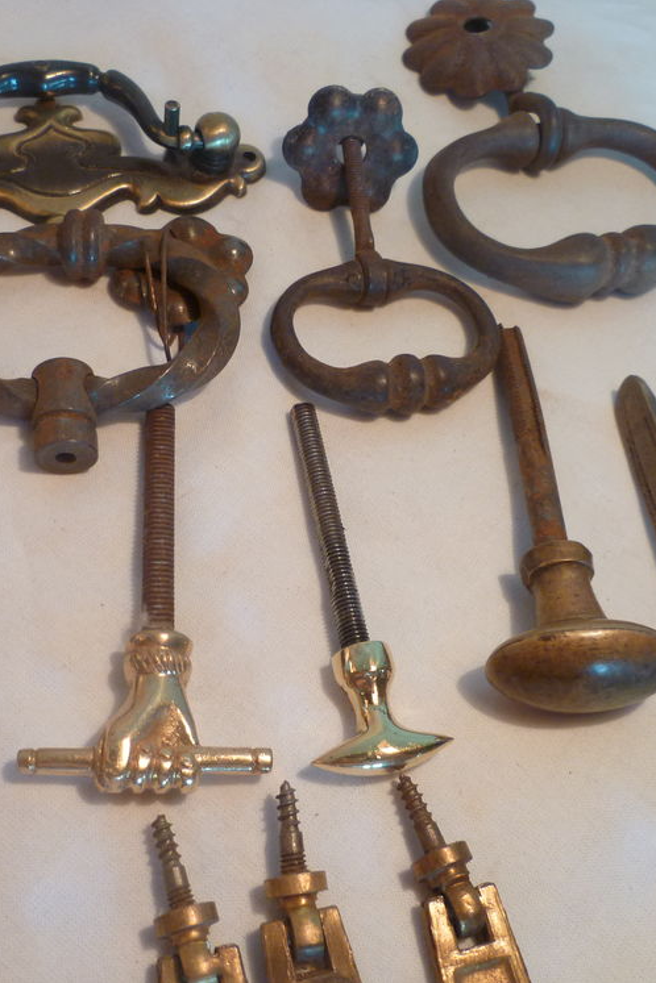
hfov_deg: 34.2
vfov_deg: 49.6
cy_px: 492
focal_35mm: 39
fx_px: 1066
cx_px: 292
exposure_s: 1/30
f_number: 2.8
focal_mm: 5
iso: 160
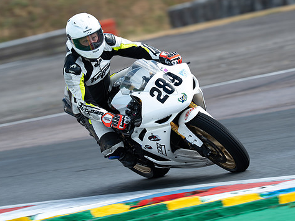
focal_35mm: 472
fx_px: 4023
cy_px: 109
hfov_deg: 4.2
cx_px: 168
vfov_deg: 3.2
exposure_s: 1/200
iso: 125
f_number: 8
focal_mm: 400
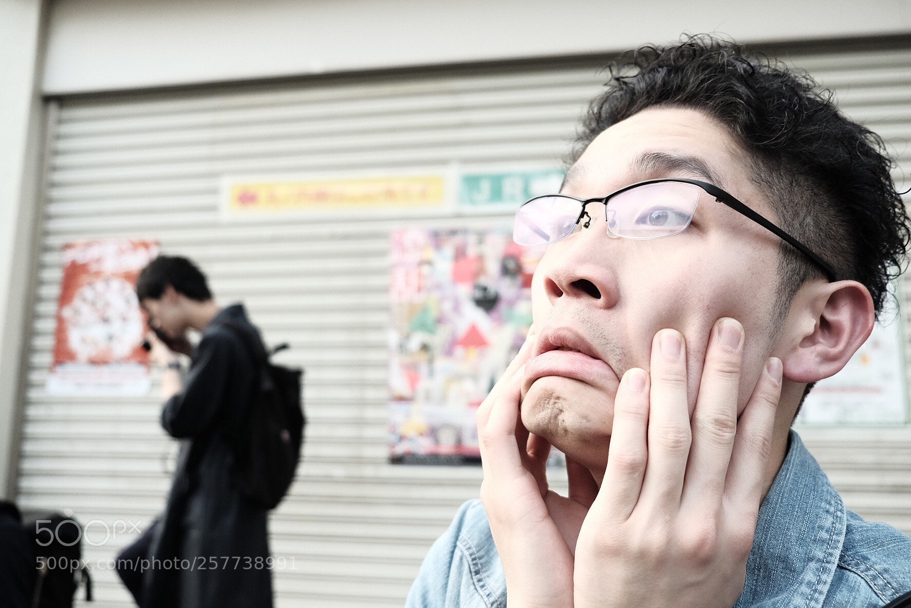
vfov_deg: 47.9
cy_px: 304
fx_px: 683
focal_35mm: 27
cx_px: 456
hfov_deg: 67.4
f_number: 2.8
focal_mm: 18
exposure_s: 1/500
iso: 1600
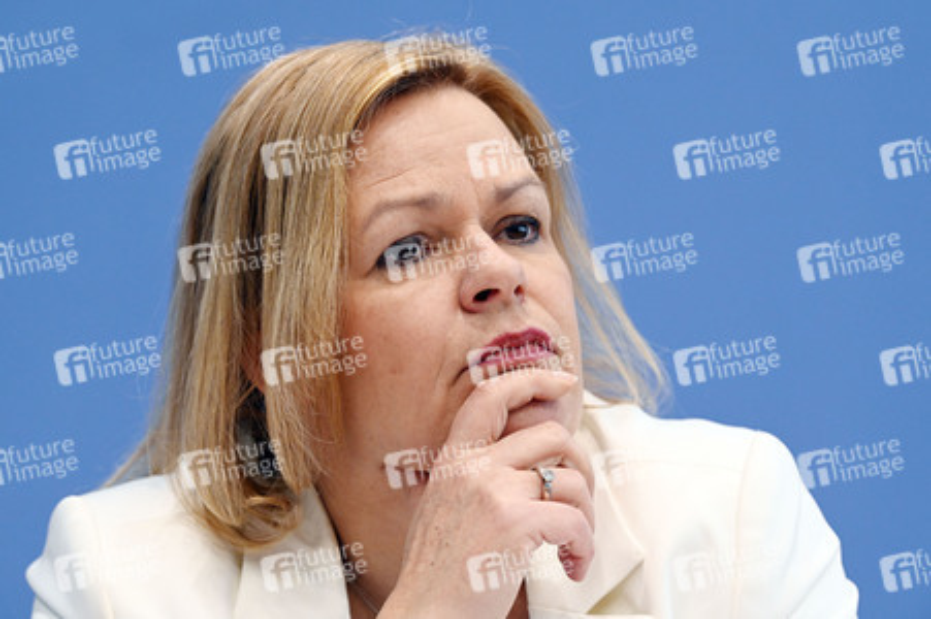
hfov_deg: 10.3
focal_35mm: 200
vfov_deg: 6.9
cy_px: 310
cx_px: 466
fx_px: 5168
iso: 3200
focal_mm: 200
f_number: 5.6
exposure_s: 1/640
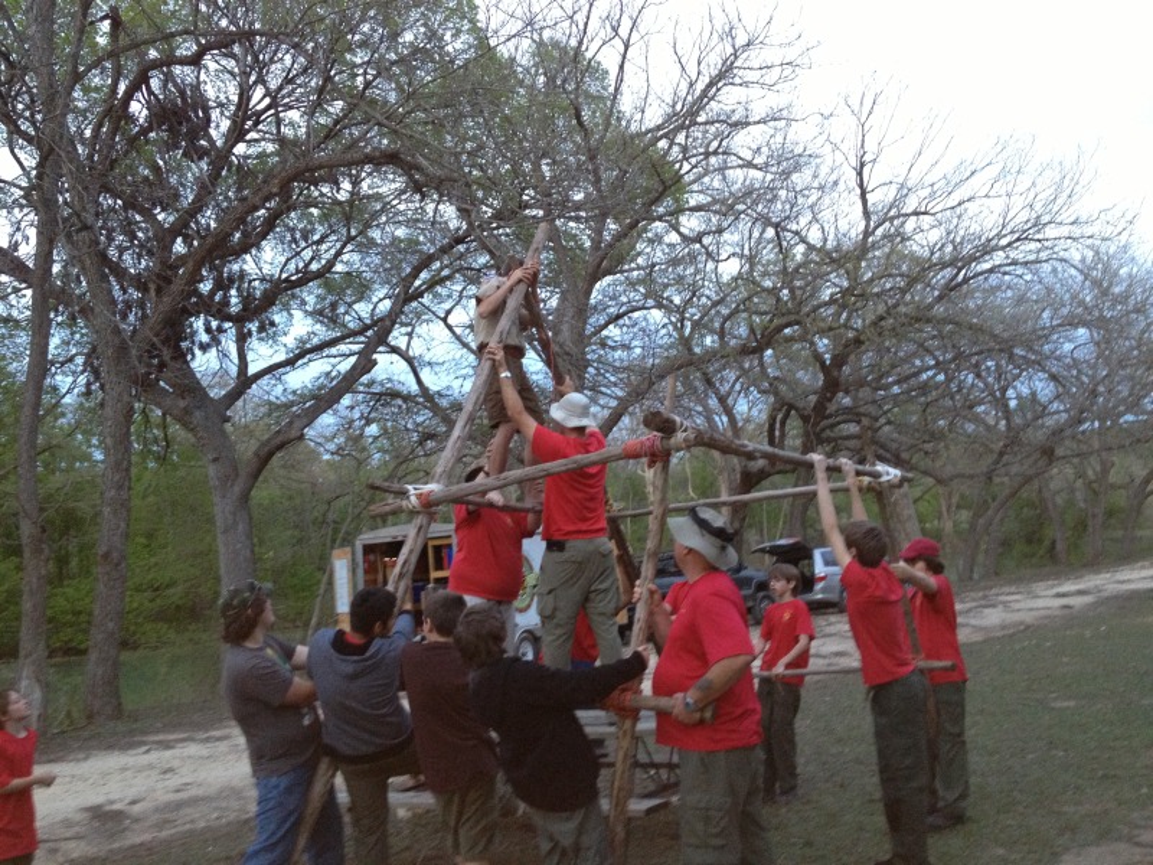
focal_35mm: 35
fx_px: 1166
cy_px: 432
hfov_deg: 52.6
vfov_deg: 40.7
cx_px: 576
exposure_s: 1/20
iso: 250
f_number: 2.4
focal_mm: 4.28
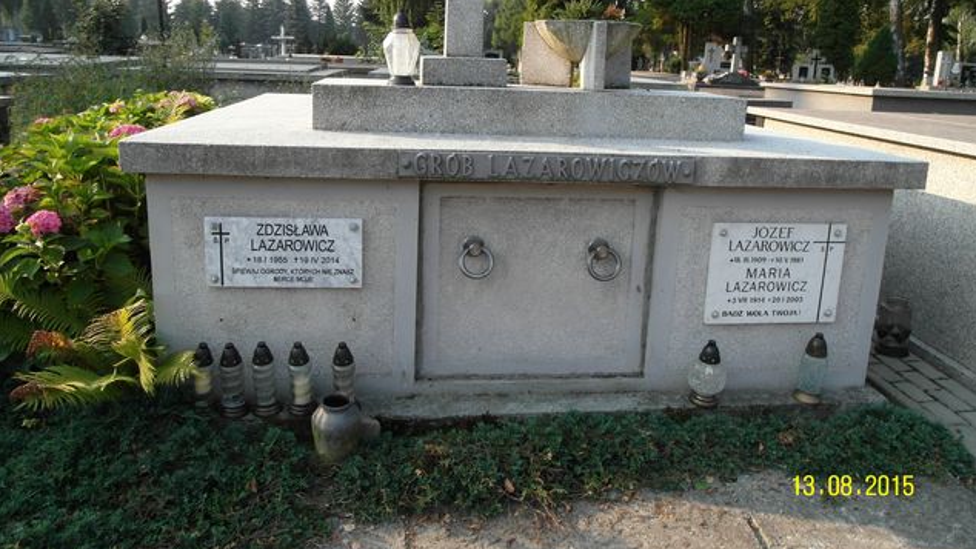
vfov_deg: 35.4
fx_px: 854
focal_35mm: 33
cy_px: 194
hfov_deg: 59.5
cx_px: 491
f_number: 3.9
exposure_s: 1/250
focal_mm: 6.5
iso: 80
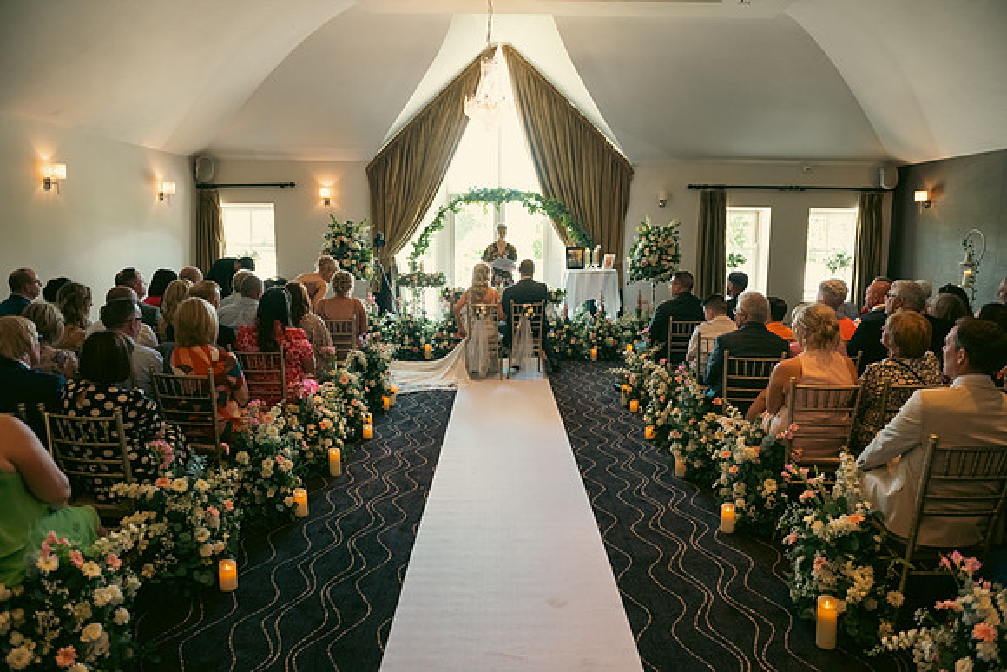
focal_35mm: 24
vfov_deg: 53.2
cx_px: 504
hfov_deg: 73.7
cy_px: 336
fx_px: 671
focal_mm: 24
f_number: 3.5
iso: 1000
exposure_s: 1/160
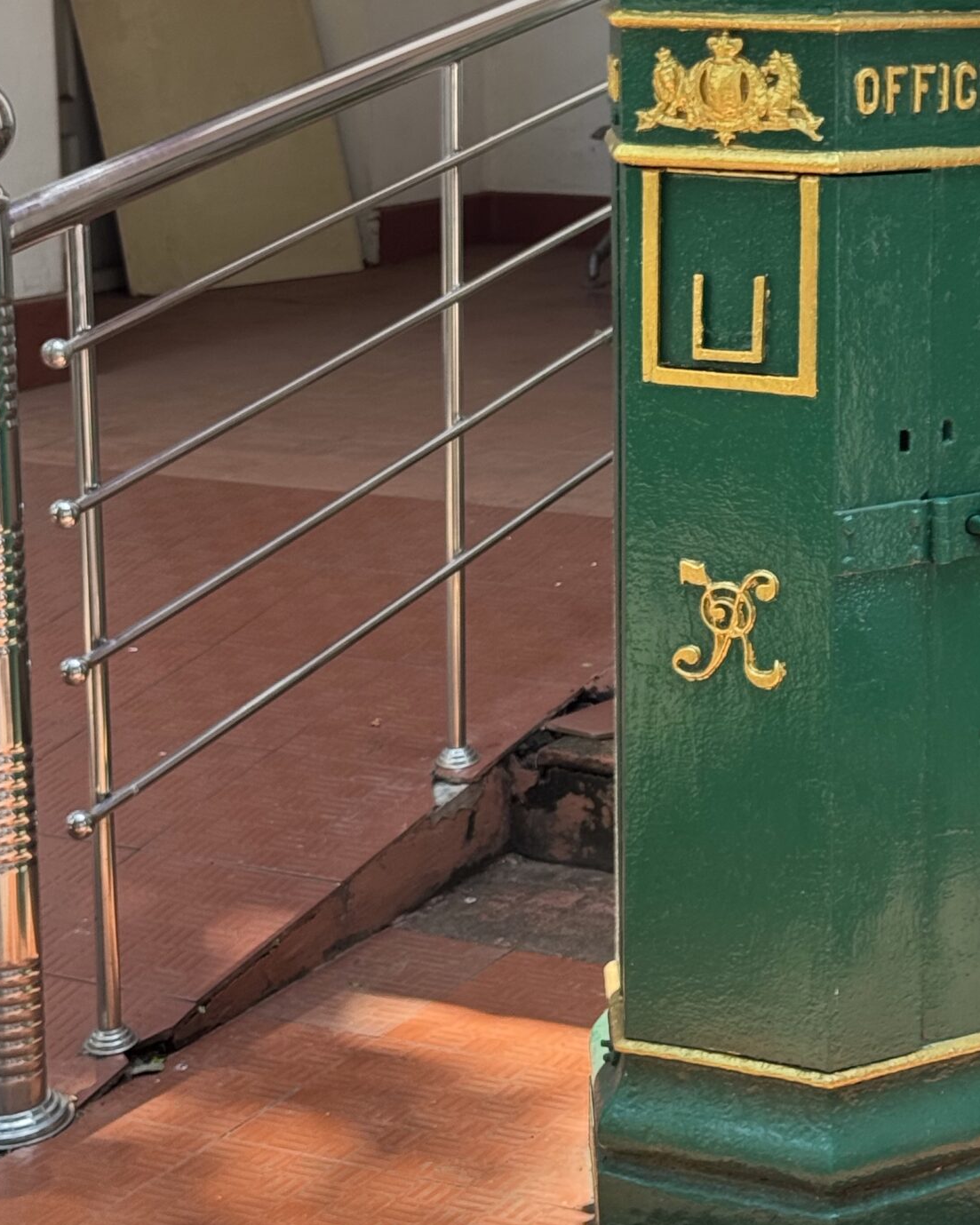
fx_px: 3155
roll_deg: -0.3
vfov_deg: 21.9
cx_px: 700
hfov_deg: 17.6
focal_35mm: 87
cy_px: 483
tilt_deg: -9.7
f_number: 1.78
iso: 64
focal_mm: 6.76
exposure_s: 1/407
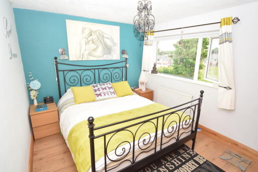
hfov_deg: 90.0
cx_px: 129
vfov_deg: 67.4
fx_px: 129
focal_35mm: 18
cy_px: 86
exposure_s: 1/125
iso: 800
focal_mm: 12
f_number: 5.6
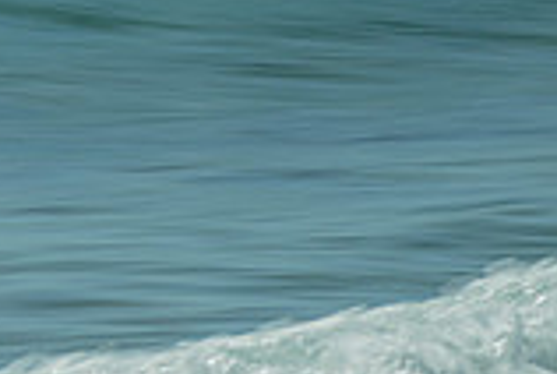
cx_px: -545
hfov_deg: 0.9
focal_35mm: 2248
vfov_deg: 0.6
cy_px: -226
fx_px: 34847
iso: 64
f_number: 5.6
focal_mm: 500
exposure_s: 1/20
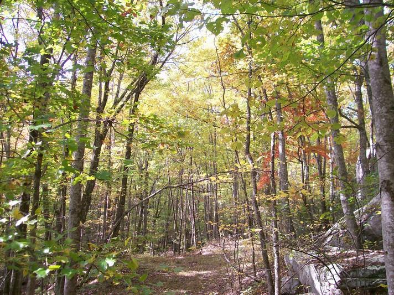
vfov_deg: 39.6
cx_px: 197
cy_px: 148
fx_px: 409
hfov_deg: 51.4
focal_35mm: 36
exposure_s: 1/90.2
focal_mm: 6
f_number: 2.7
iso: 80
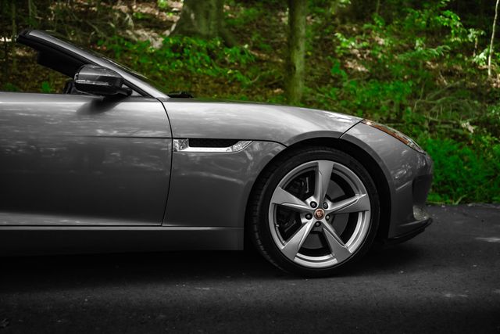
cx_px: 250
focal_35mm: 45
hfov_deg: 43.6
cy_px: 167
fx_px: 625
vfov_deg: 29.9
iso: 640
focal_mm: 45
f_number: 2.8
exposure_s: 1/400
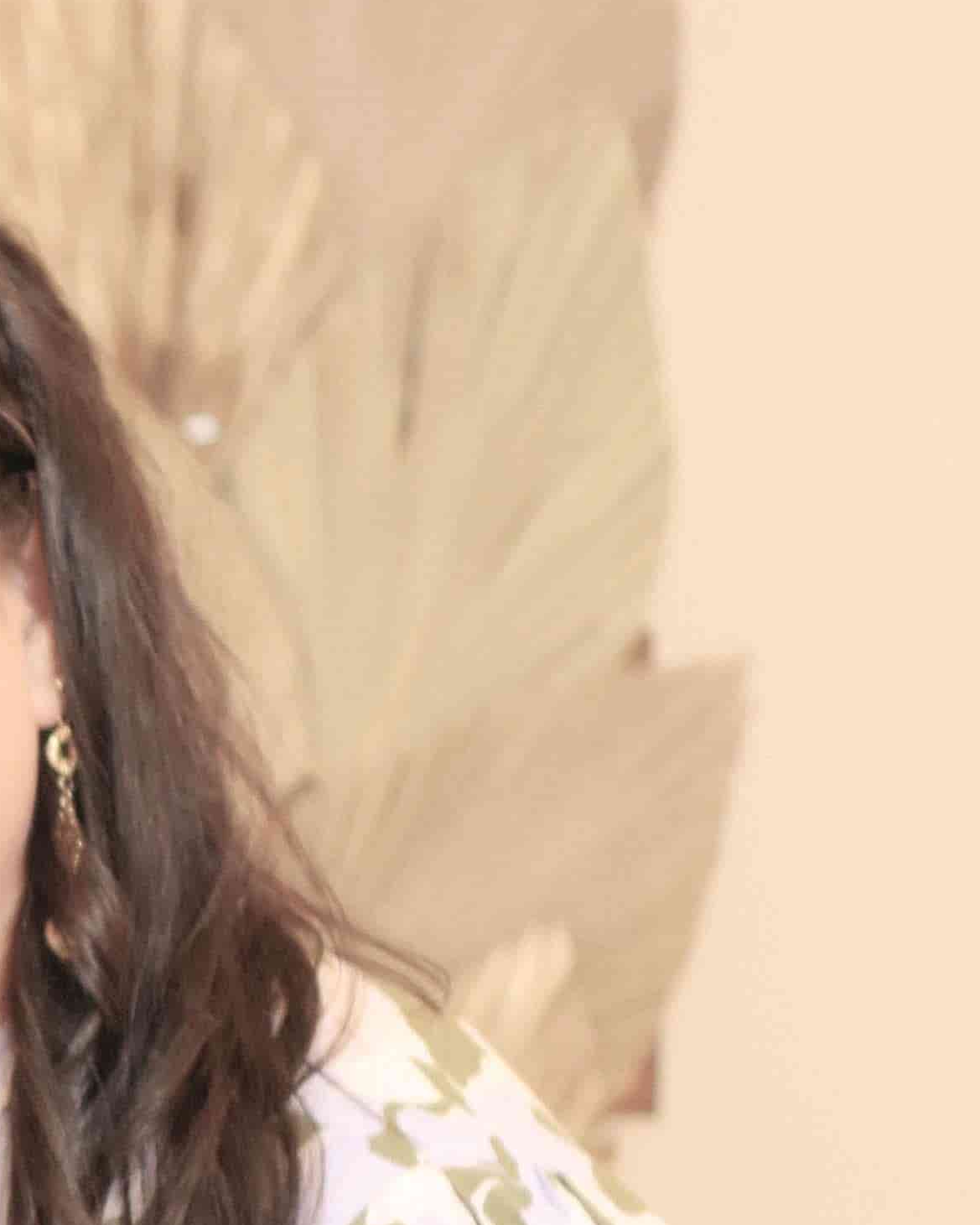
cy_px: 1472
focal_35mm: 289
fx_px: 10477
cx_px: -1206
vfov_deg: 6.6
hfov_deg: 5.2
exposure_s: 1/80
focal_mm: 50
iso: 800
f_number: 2.8
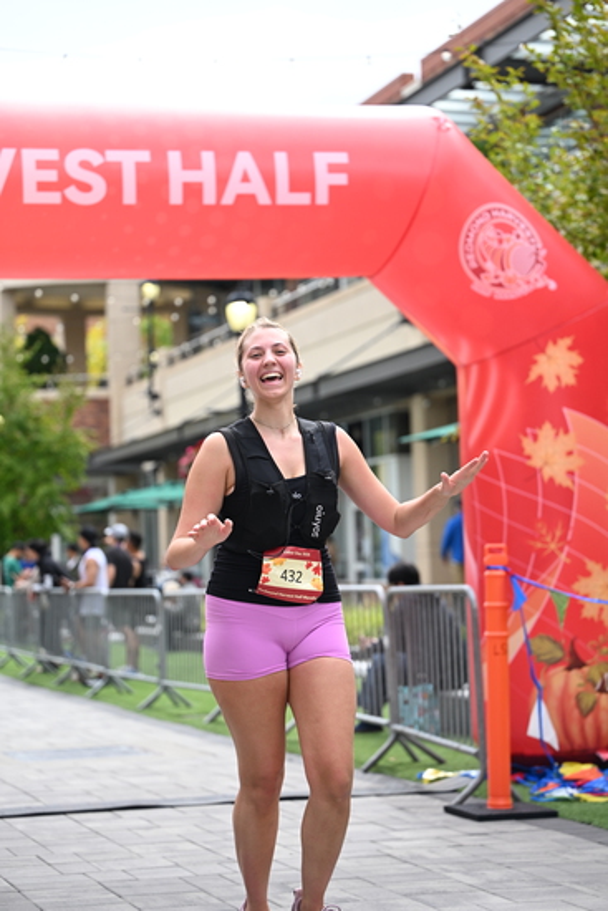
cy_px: 456
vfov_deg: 25.7
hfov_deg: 17.3
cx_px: 304
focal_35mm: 79
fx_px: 2000
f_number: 2.8
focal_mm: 79
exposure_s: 1/2500
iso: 640
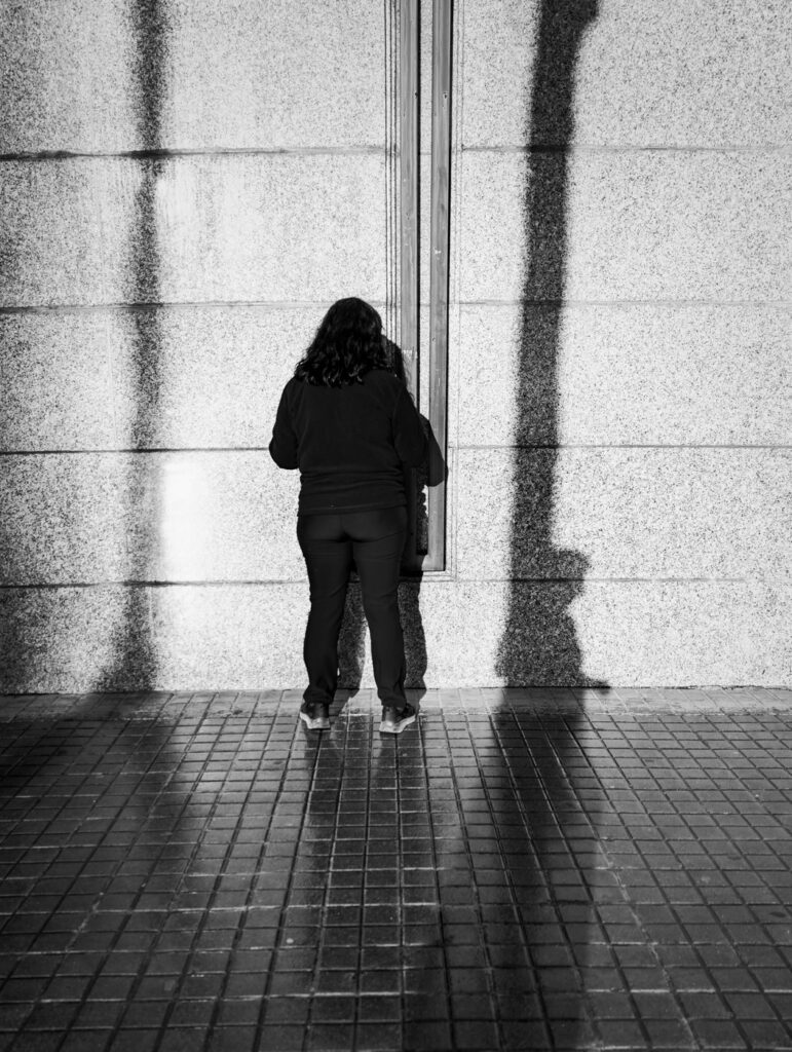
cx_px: 396
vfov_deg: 71.5
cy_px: 526
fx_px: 730
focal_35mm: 24
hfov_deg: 56.9
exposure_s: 1/979
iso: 33
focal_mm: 6.9
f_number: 1.68
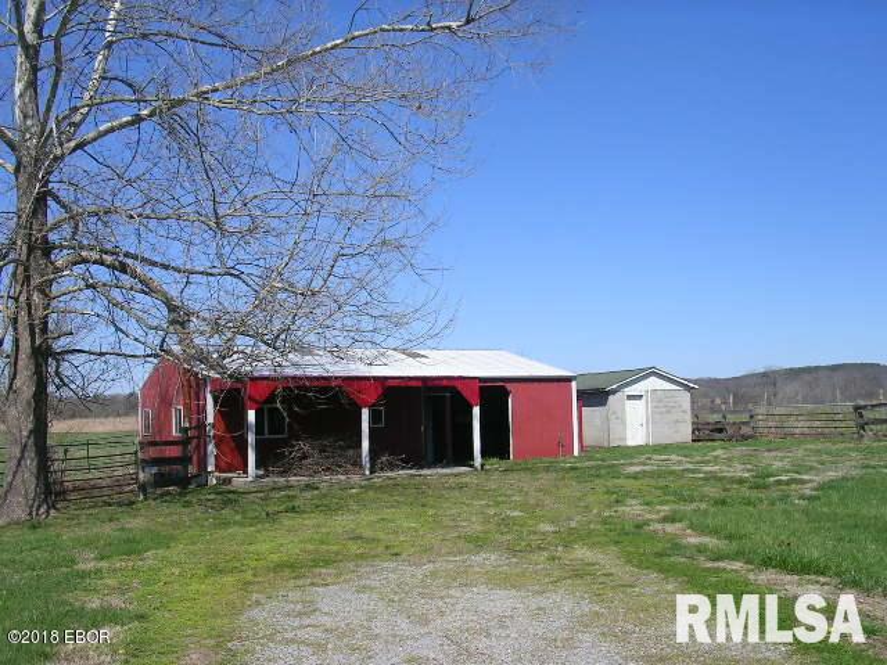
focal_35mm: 38
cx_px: 444
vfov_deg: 37.7
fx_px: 974
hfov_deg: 49.0
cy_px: 332
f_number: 5.6
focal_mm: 5.8
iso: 50
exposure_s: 1/350
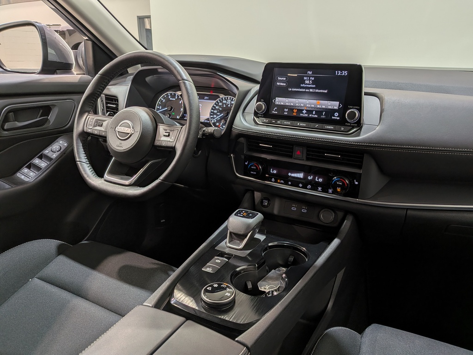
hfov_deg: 71.6
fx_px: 328
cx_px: 236
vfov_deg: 56.8
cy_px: 178
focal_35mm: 24
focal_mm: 4.53
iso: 28
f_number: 1.7
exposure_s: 1/128
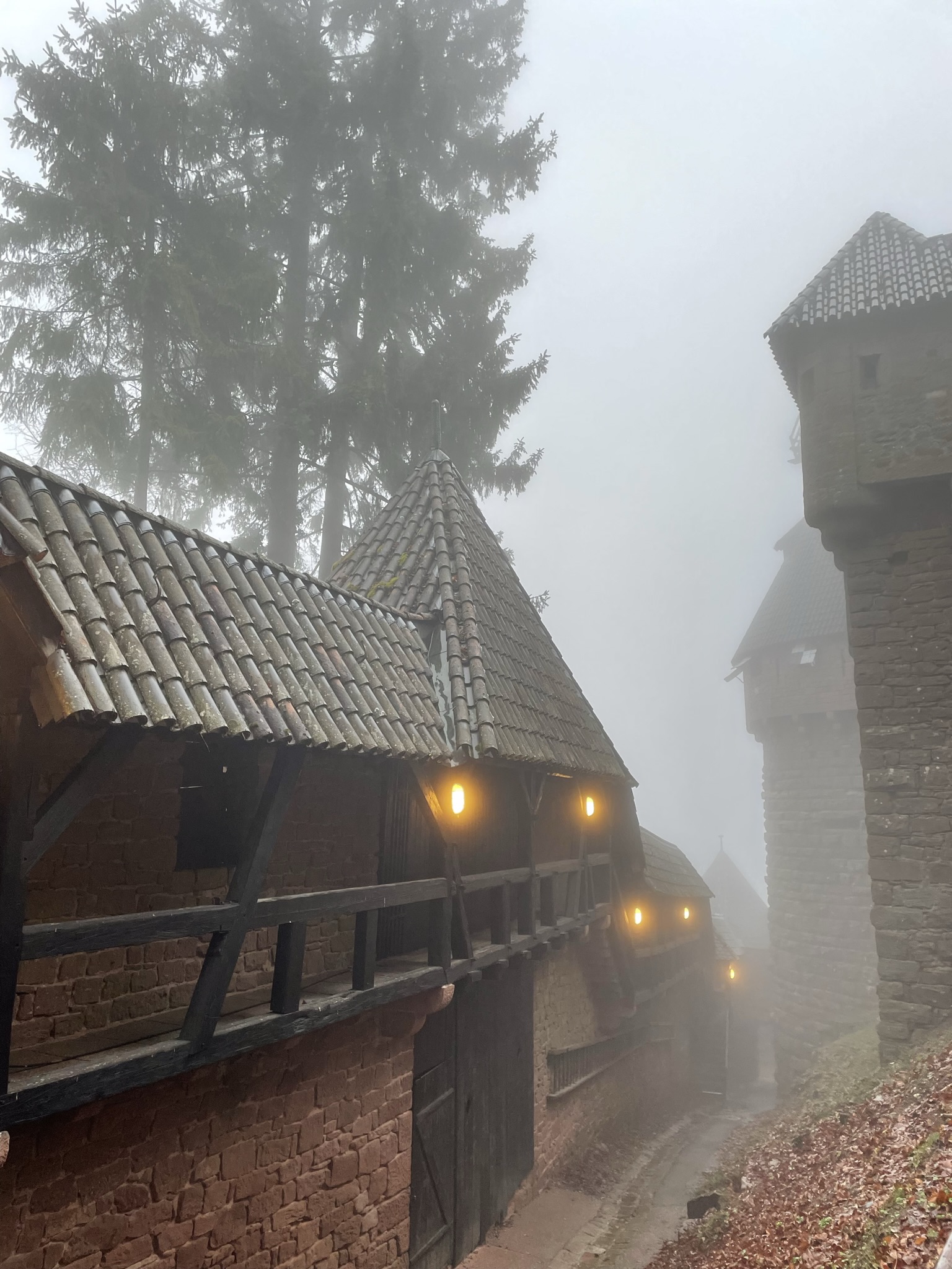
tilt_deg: +10.4
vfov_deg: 67.3
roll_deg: -0.6
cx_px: 476
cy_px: 634
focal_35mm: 26
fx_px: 953
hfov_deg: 53.1
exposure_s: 1/121
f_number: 1.6
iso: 100
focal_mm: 4.2
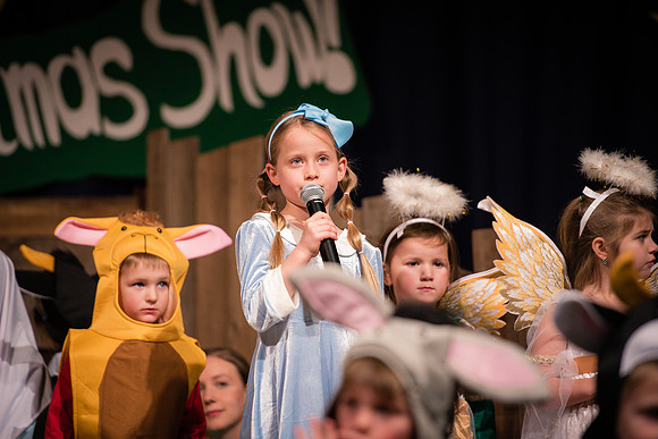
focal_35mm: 203
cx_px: 326
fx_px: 3719
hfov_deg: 10.1
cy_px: 219
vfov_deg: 6.8
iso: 1600
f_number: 2.8
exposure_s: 1/400
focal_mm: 200
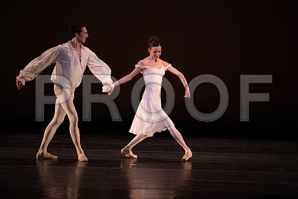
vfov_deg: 3.5
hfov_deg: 5.2
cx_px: 149
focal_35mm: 394
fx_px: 3262
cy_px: 100
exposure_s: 1/400
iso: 20000
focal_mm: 394
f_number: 5.6
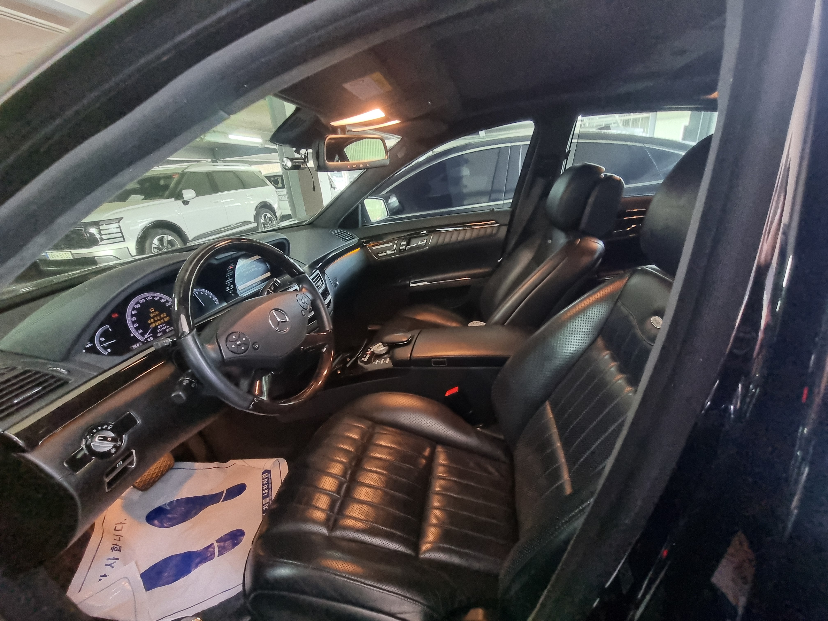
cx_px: 414
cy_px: 310
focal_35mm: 13
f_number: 2.2
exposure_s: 1/24
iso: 1000
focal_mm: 2.2
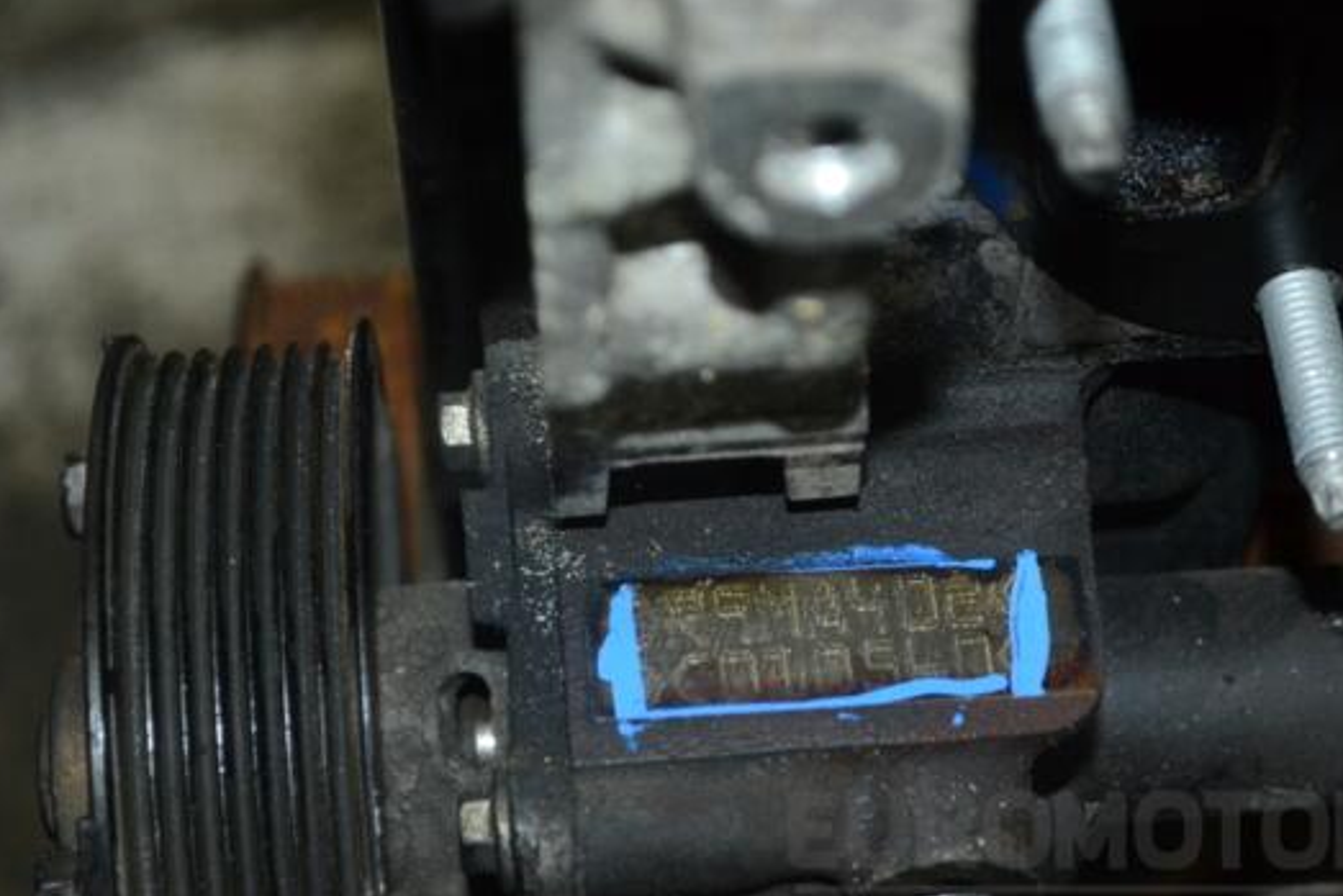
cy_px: 488
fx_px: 3209
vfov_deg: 15.9
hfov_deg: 23.6
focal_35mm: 86
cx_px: 740
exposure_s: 1/60
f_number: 7.1
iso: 1600
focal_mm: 50
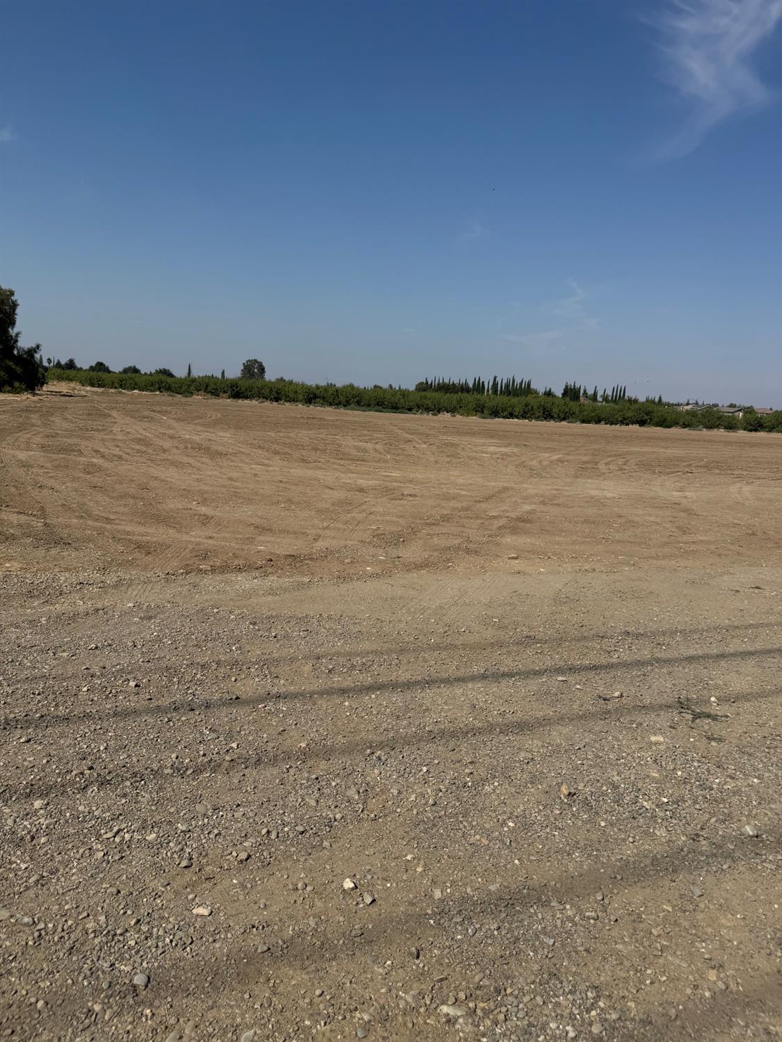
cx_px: 391
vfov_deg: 71.6
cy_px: 521
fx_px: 723
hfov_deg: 56.8
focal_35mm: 24
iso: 80
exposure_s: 1/7937
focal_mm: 6.76
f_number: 1.78
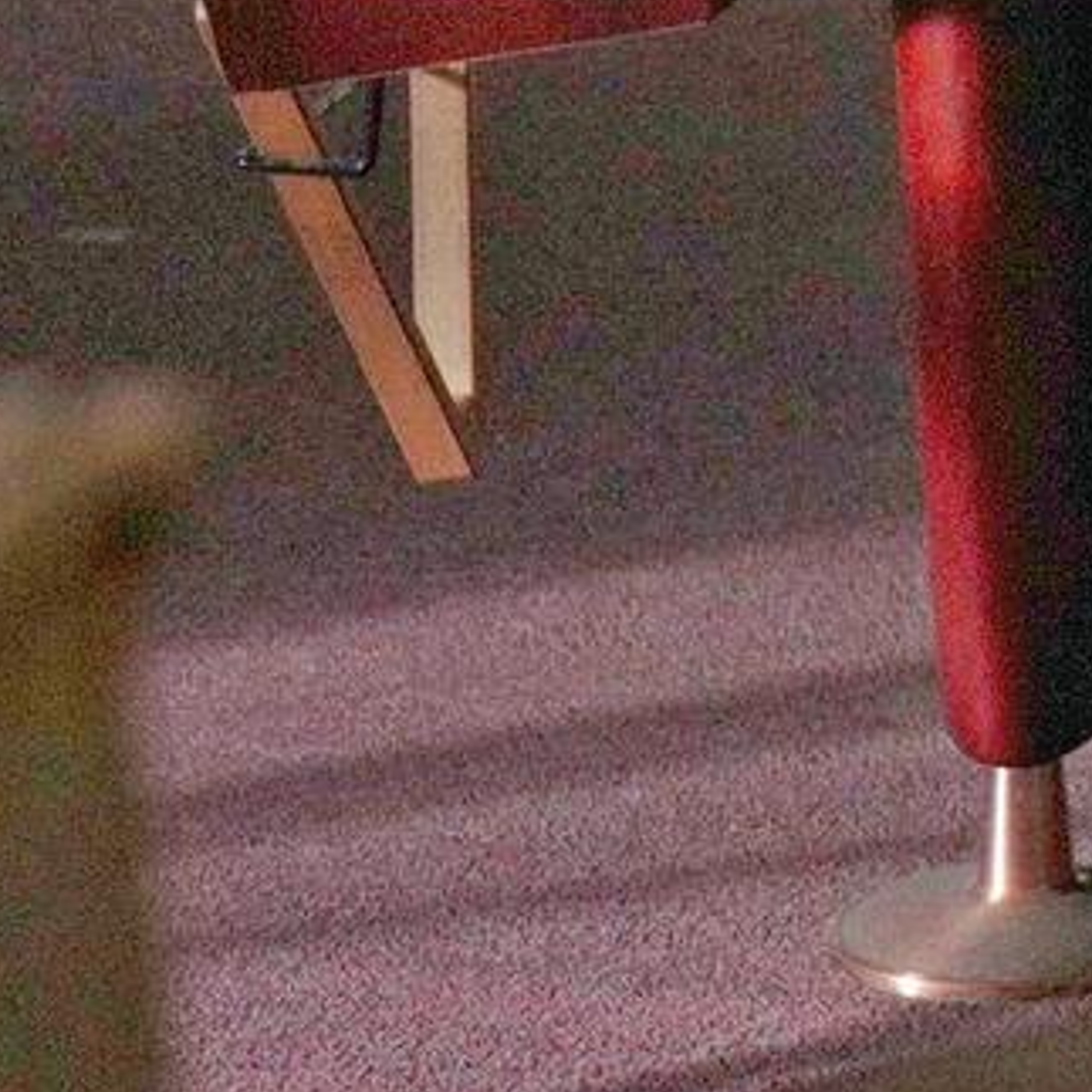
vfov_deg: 7.6
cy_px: -698
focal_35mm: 226
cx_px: 3033
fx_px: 8066
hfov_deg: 7.1
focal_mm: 43
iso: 3200
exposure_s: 1/125
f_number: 3.5
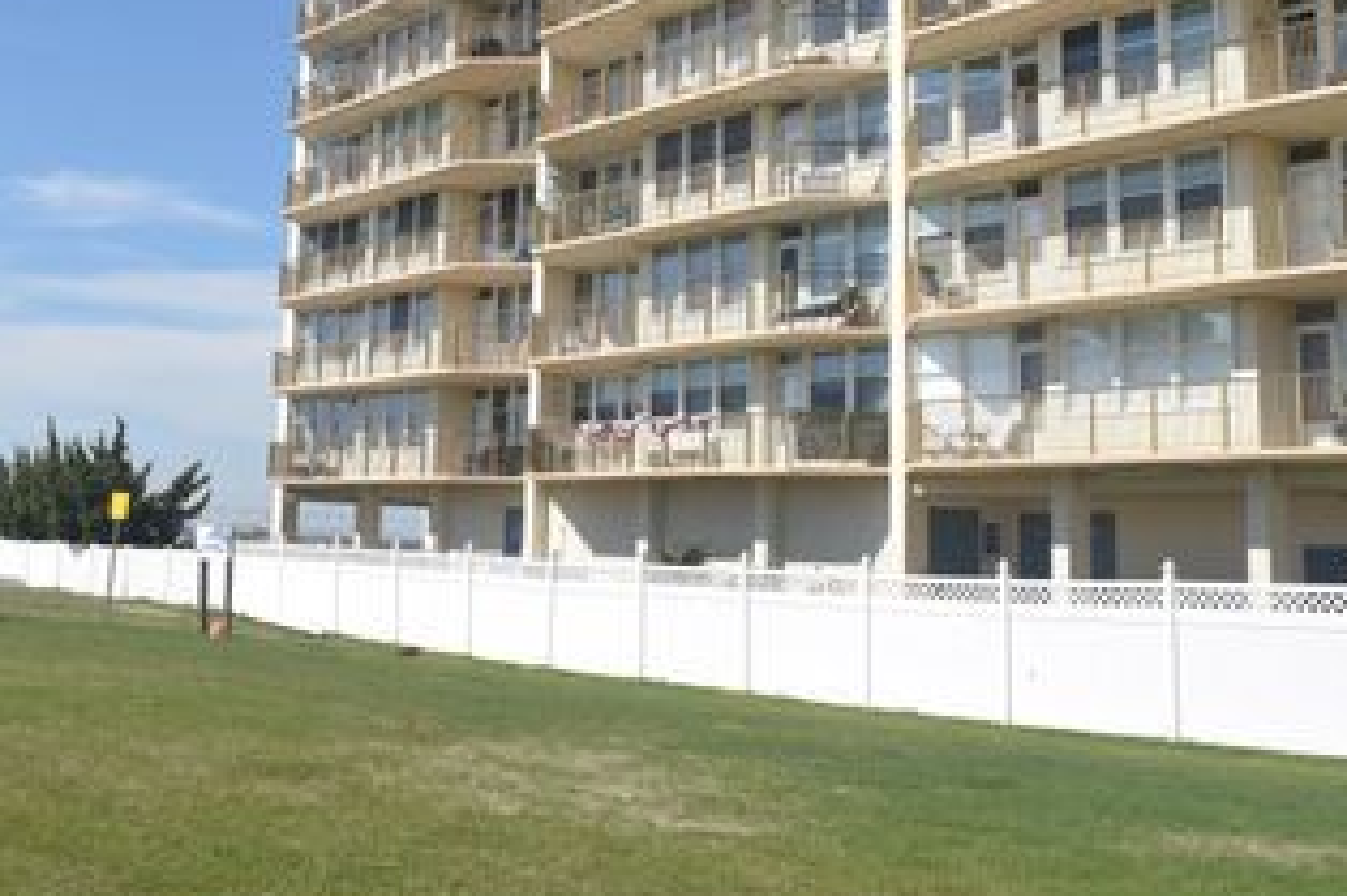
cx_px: 583
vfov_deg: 30.7
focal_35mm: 43
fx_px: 1608
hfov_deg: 45.3
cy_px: 234
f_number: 11
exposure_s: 1/200
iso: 100
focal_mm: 18
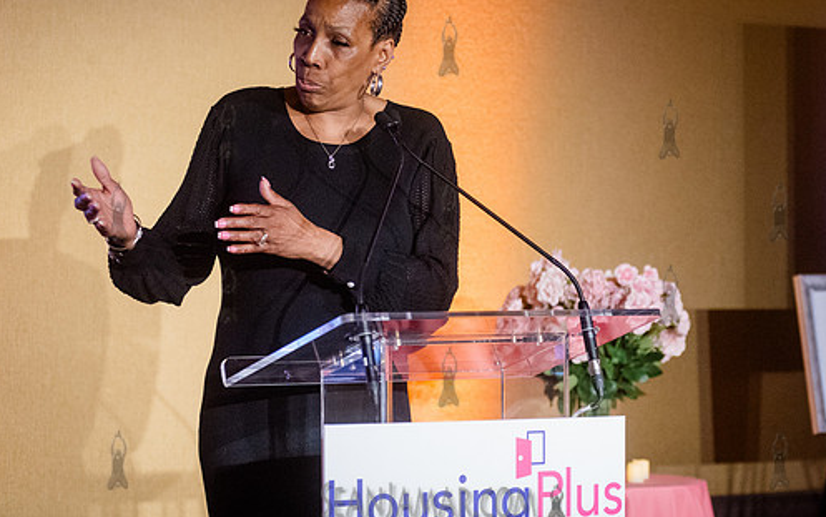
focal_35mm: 120
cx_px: 520
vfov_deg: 10.9
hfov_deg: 17.4
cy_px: 177
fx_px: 2702
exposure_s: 1/200
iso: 6400
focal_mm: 86
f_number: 3.5
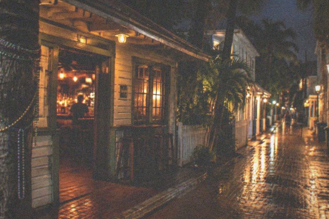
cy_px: 110
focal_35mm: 65
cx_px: 162
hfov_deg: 31.0
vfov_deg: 20.9
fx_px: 594
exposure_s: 1/30
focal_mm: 64
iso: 8000
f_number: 9
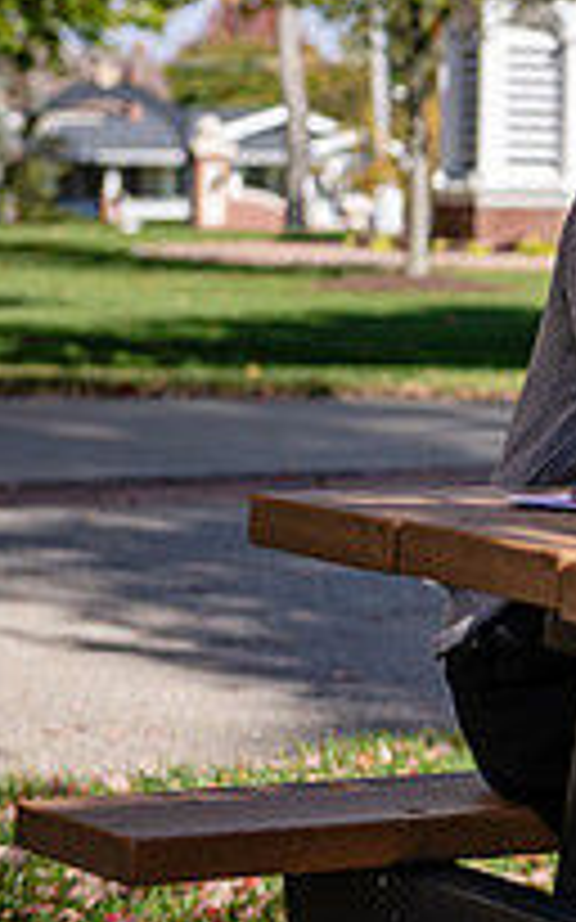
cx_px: 1148
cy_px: 160
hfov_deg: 7.5
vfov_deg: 12.5
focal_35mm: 167
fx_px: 4197
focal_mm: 58
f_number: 4
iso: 100
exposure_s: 1/640
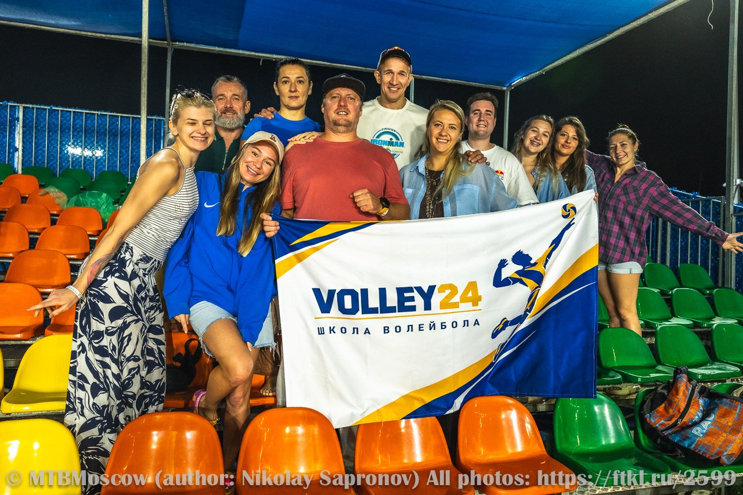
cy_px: 248
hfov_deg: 65.5
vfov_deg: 46.4
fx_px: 578
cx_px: 372
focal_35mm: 28
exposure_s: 1/320
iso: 2500
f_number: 4
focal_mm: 28
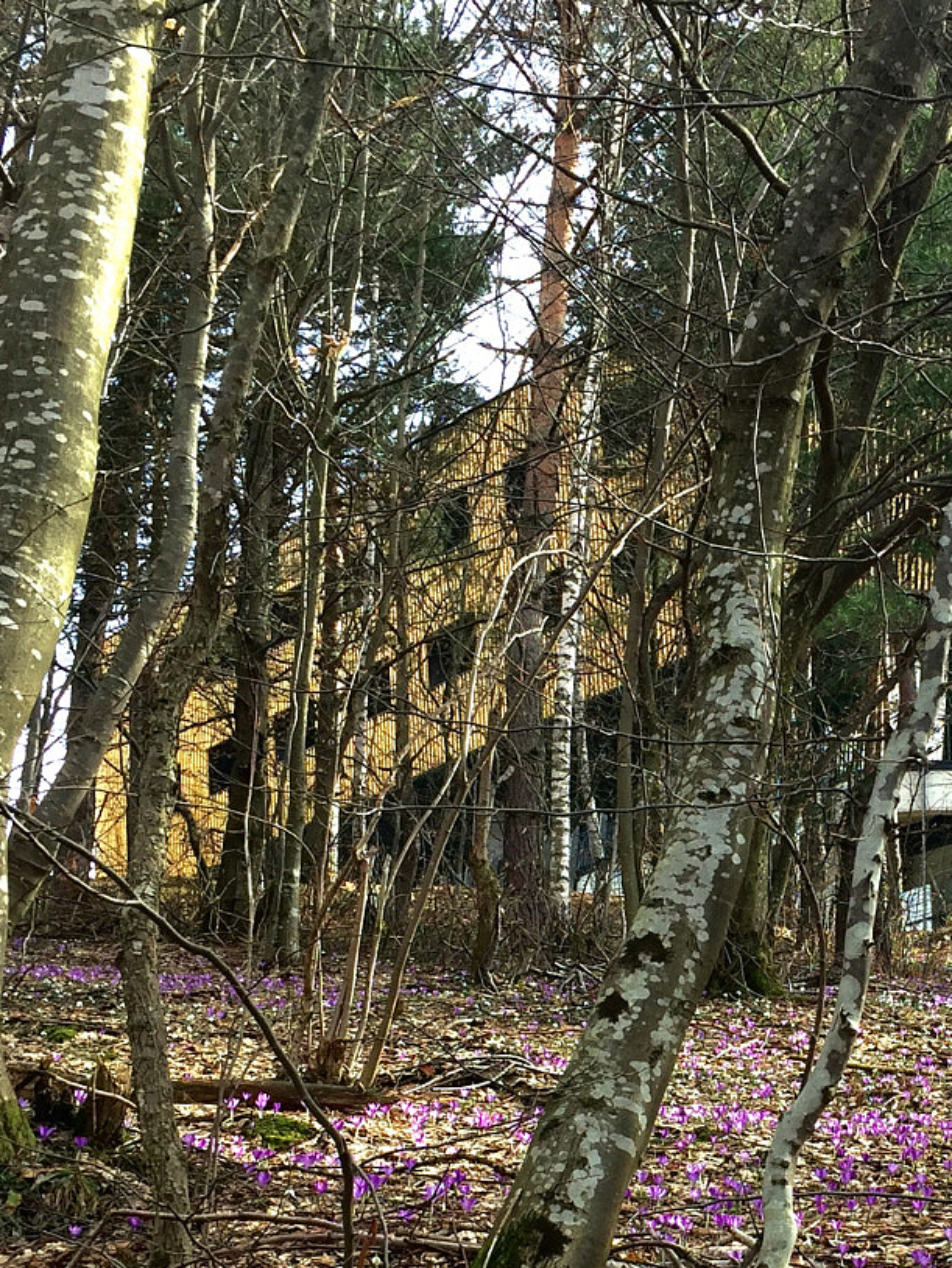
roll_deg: +0.0
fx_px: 2089
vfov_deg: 32.9
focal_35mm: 57
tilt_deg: +16.3
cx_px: 840
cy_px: 997
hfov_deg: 25.0
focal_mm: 4.15
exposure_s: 1/356
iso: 32
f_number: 2.2
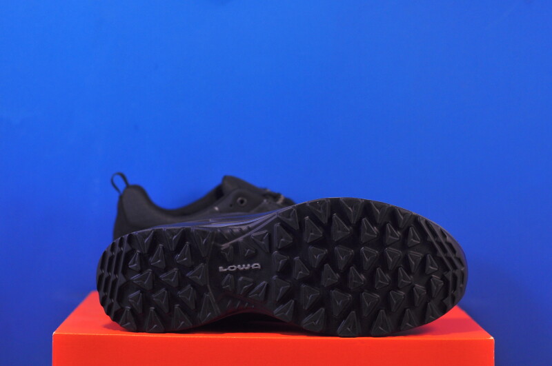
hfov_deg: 27.0
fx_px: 1148
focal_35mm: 75
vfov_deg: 18.1
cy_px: 183
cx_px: 276
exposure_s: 1/320
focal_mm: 50
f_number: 2.5
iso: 250
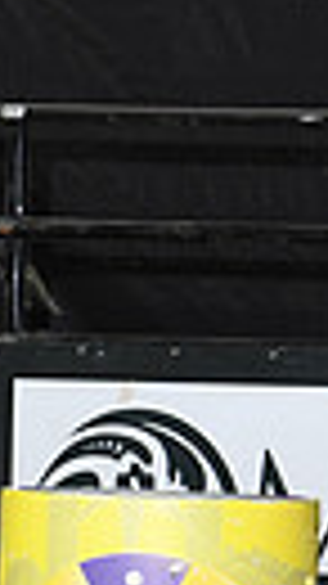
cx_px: 980
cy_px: 421
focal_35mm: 932
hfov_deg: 1.3
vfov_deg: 2.3
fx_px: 14429
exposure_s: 1/250
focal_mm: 200
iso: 1250
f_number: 6.3
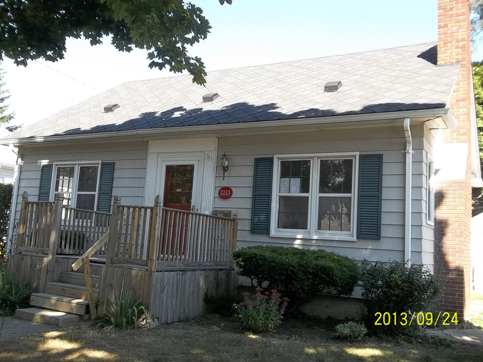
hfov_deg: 50.1
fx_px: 516
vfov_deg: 38.7
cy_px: 181
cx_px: 242
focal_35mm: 37
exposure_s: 1/125
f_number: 4
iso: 80
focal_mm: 6.6
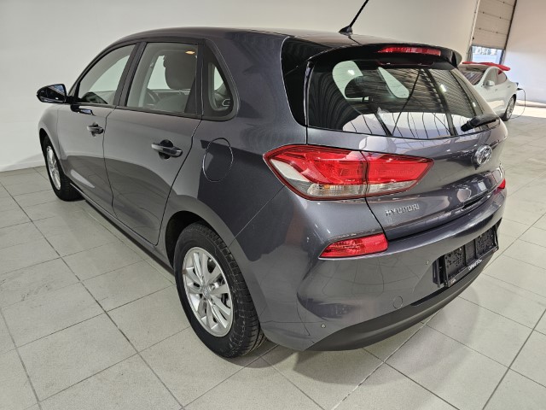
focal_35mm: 23
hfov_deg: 73.9
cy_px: 205
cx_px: 273
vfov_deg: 58.9
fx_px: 363
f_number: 1.7
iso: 80
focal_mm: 6.3
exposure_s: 1/100
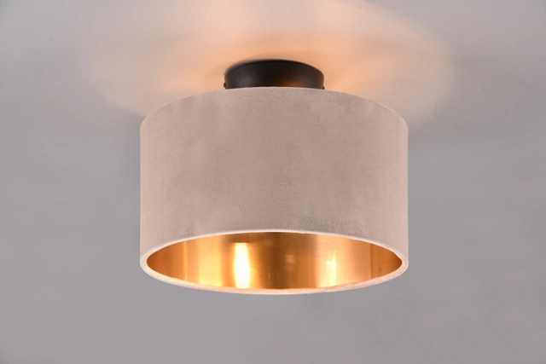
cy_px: 182
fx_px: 1517
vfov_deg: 13.7
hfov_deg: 20.4
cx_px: 273
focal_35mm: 100
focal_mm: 100
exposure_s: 1/8
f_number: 11
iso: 100
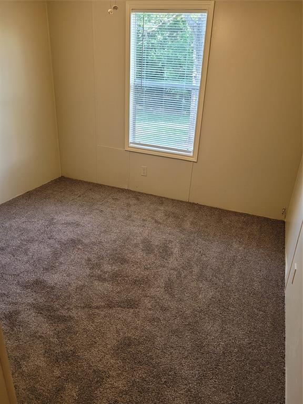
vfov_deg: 67.3
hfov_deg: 53.1
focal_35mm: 26
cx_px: 152
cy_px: 202
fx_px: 303
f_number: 1.8
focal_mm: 5.4
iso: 200
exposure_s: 1/120
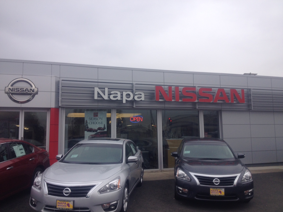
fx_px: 286
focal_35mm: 35
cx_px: 142
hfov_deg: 52.6
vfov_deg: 40.7
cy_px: 106
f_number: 2.4
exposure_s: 1/381
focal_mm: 4.28
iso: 50
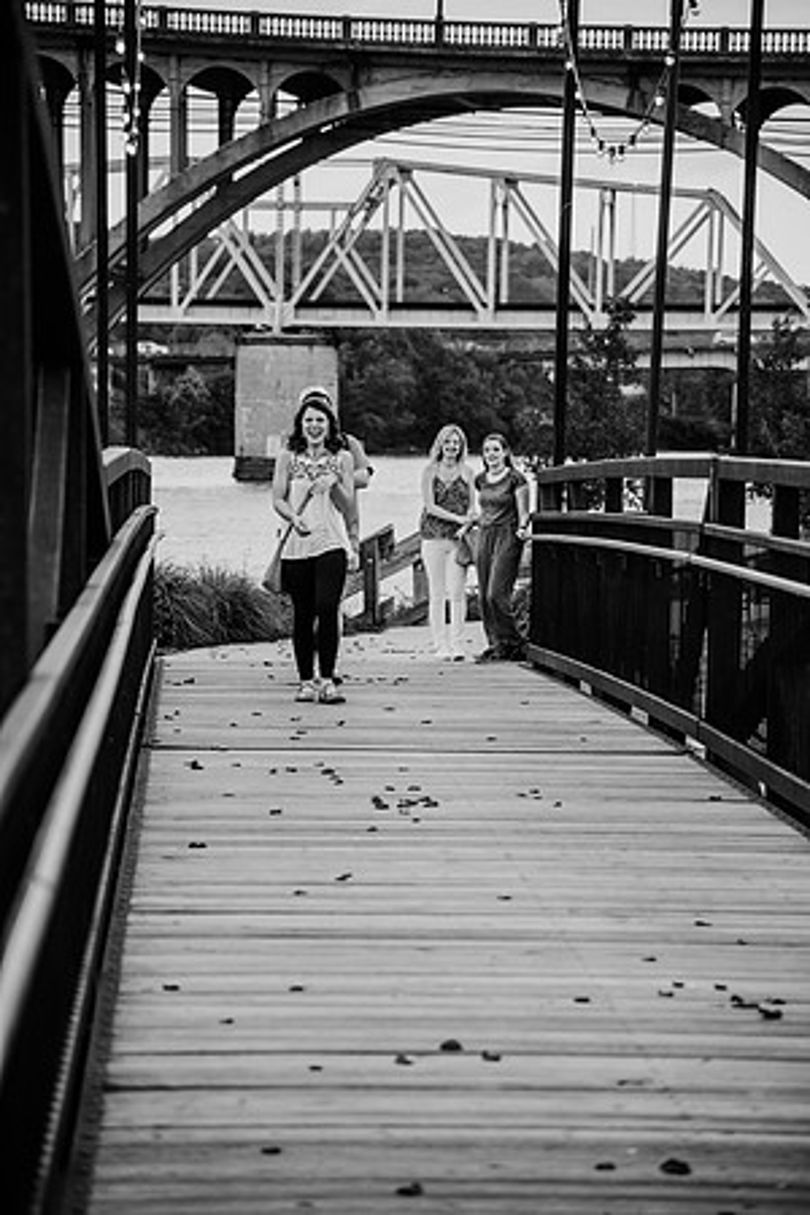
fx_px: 4050
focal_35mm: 120
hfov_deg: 11.4
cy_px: 608
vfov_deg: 17.1
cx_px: 405
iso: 400
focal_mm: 120
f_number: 4
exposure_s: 1/640
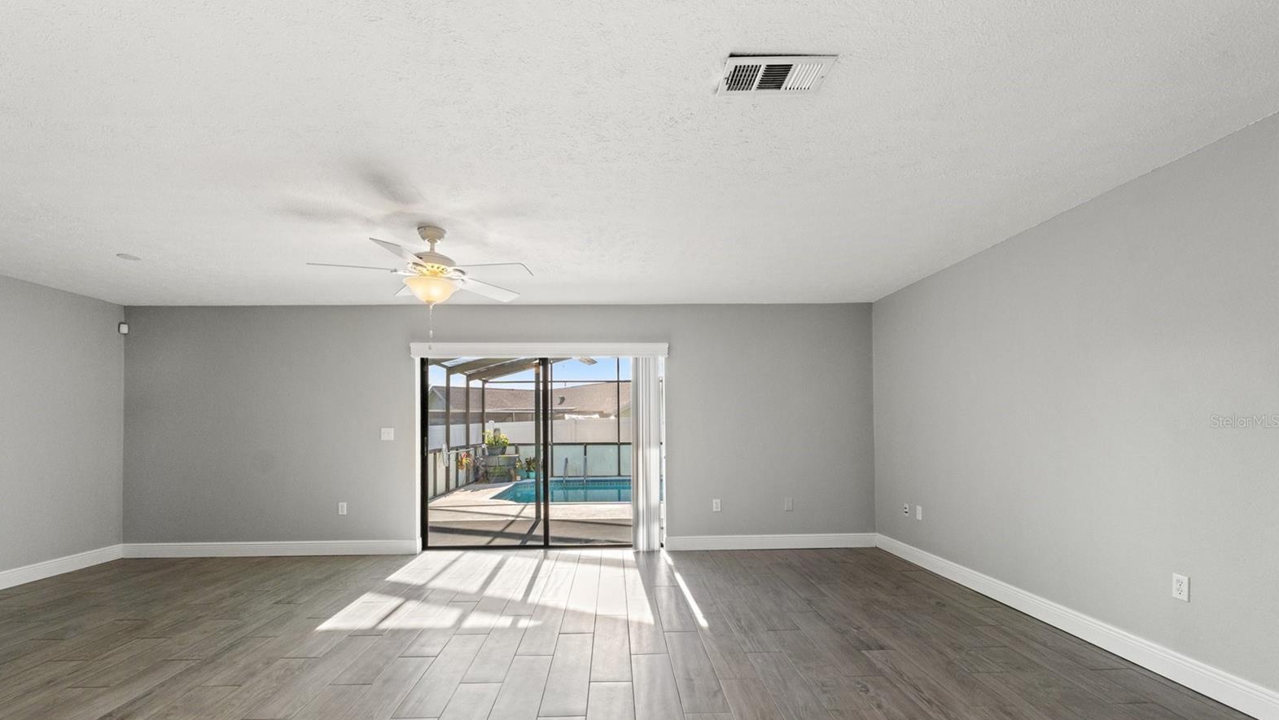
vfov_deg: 66.6
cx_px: 632
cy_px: 421
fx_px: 543
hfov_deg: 99.4
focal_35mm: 16
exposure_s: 1/40
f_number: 8
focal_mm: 10
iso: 400
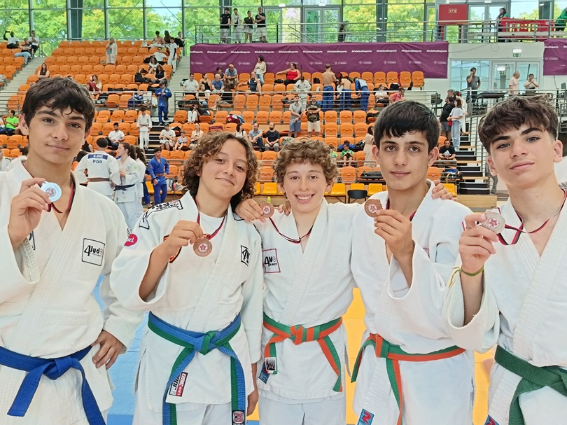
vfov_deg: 41.8
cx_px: 284
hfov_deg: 54.0
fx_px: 557
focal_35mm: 34
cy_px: 212
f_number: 1.75
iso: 401
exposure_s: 1/50
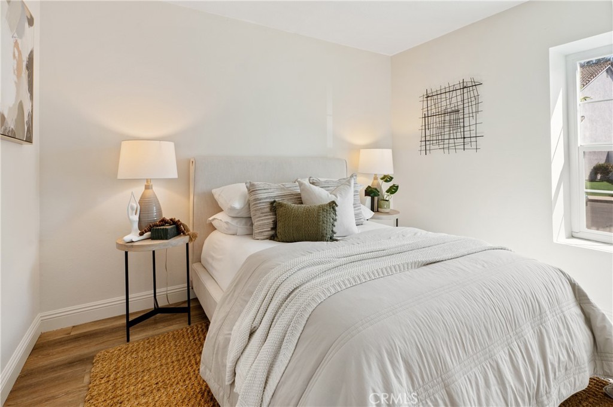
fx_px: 289
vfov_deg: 70.3
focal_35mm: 17
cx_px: 306
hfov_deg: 93.3
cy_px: 204
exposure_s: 1/50
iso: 320
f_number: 7.1
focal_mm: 17
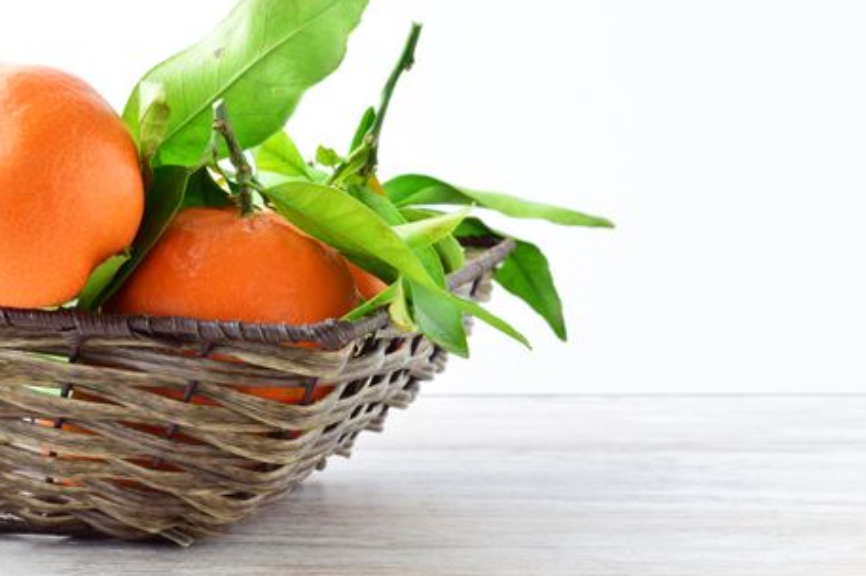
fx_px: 2019
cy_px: 276
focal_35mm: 84
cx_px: 457
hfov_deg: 24.2
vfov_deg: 16.2
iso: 100
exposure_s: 1/2.5
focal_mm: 50
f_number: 16
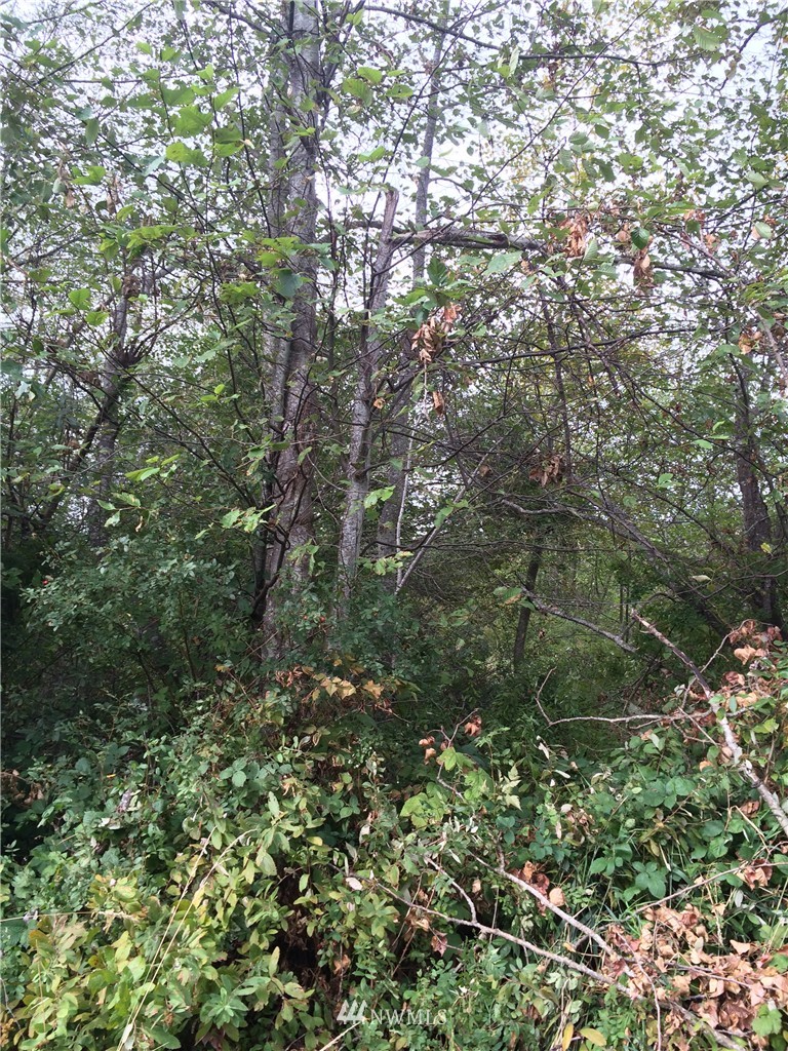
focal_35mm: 29
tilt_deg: +4.6
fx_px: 880
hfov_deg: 48.2
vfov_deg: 61.7
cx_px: 394
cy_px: 526
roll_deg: -1.0
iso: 32
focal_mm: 4.15
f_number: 2.2
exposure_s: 1/155
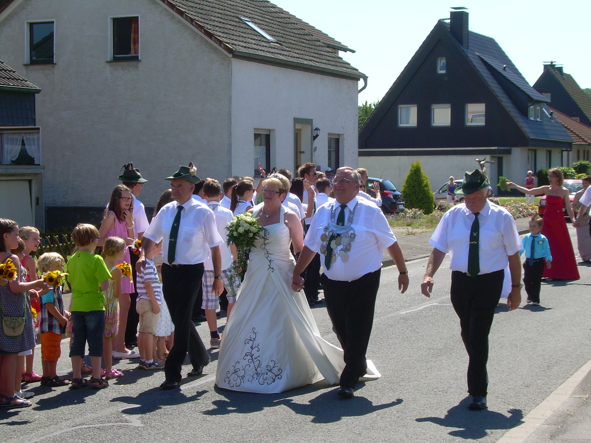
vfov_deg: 20.2
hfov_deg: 26.7
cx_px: 296
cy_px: 222
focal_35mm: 73
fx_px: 1246
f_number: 6.3
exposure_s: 1/193
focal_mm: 12.5
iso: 50
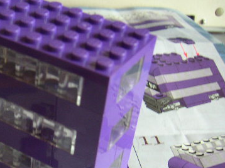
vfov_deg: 21.2
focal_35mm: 68
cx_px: 28
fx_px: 442
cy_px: 145
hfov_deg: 27.7
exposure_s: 1/12
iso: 100
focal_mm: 6
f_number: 2.8
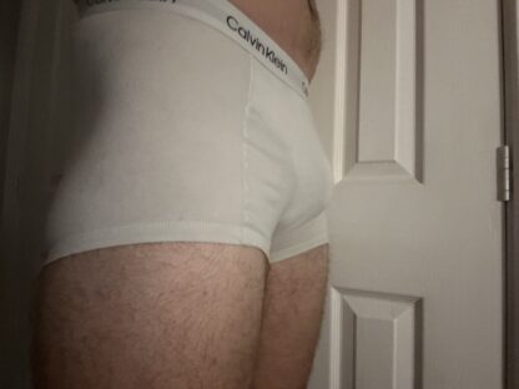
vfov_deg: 58.9
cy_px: 194
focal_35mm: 23
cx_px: 260
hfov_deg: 73.9
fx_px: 345
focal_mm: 2.69
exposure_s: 1/29
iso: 640
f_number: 1.9
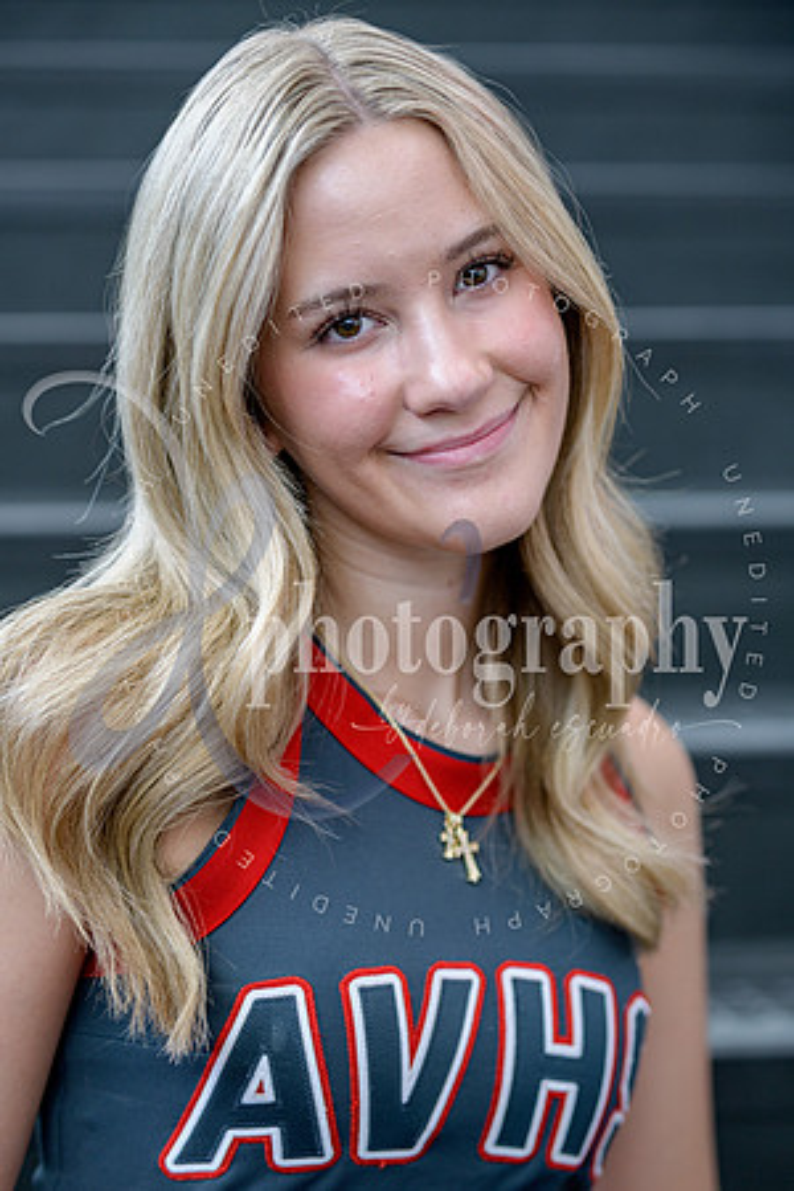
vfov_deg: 28.8
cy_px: 596
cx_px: 397
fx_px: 2316
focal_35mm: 70
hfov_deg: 19.5
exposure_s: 1/80
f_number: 2.8
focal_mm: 70
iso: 250
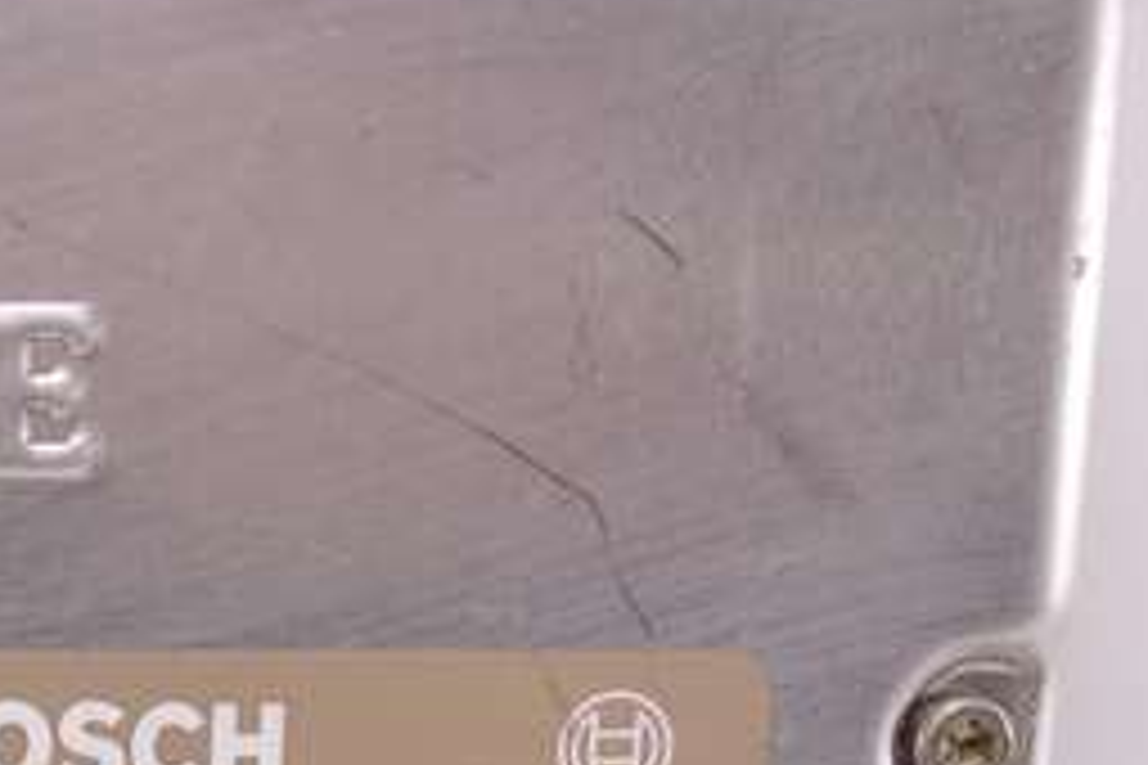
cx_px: -216
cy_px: 943
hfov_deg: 21.1
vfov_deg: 14.6
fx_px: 2870
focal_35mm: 90
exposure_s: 1/100
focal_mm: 10.4
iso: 125
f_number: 2.5
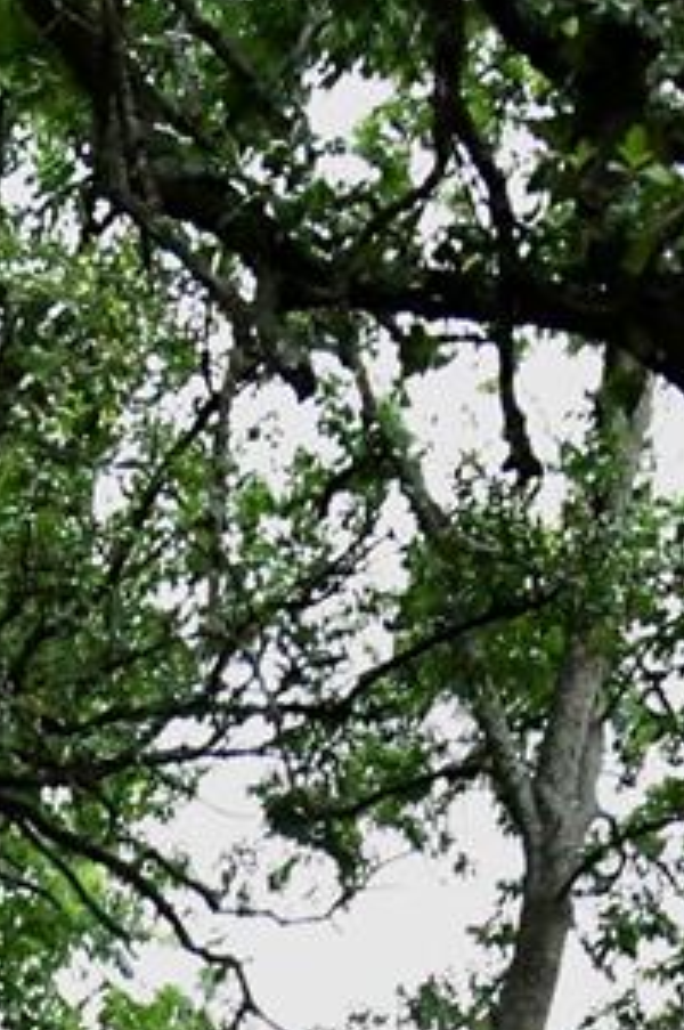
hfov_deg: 9.8
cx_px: -72
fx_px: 3942
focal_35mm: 138
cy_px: 2063
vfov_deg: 12.9
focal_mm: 18
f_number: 8
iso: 4000
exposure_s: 1/400
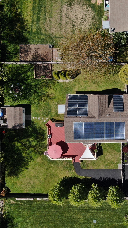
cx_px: 100
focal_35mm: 57
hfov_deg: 20.9
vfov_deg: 36.6
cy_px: 114
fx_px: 344
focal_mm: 6.77
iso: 100
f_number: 3.4
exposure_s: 1/800
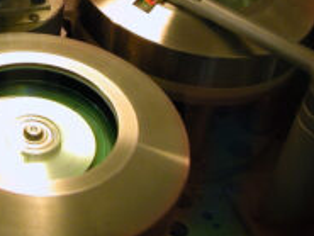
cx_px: -27
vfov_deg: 18.8
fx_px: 699
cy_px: 19
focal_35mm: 77
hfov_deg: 23.8
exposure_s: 1/29.3
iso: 100
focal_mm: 7.1
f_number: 2.8
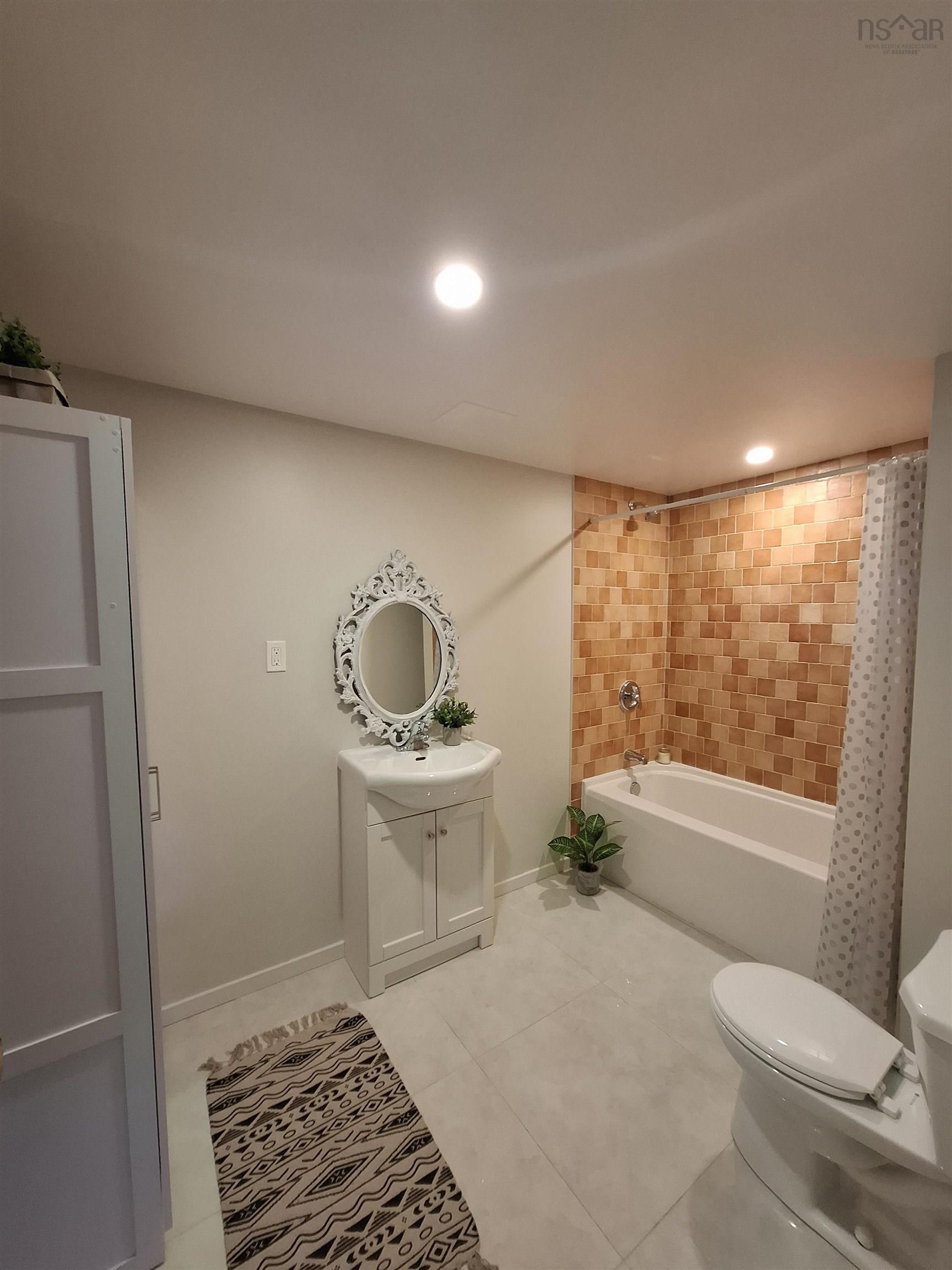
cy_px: 635
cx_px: 476
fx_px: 477
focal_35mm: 13
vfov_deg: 106.2
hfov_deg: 89.9
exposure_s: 1/30
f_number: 2.2
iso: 200
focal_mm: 1.74
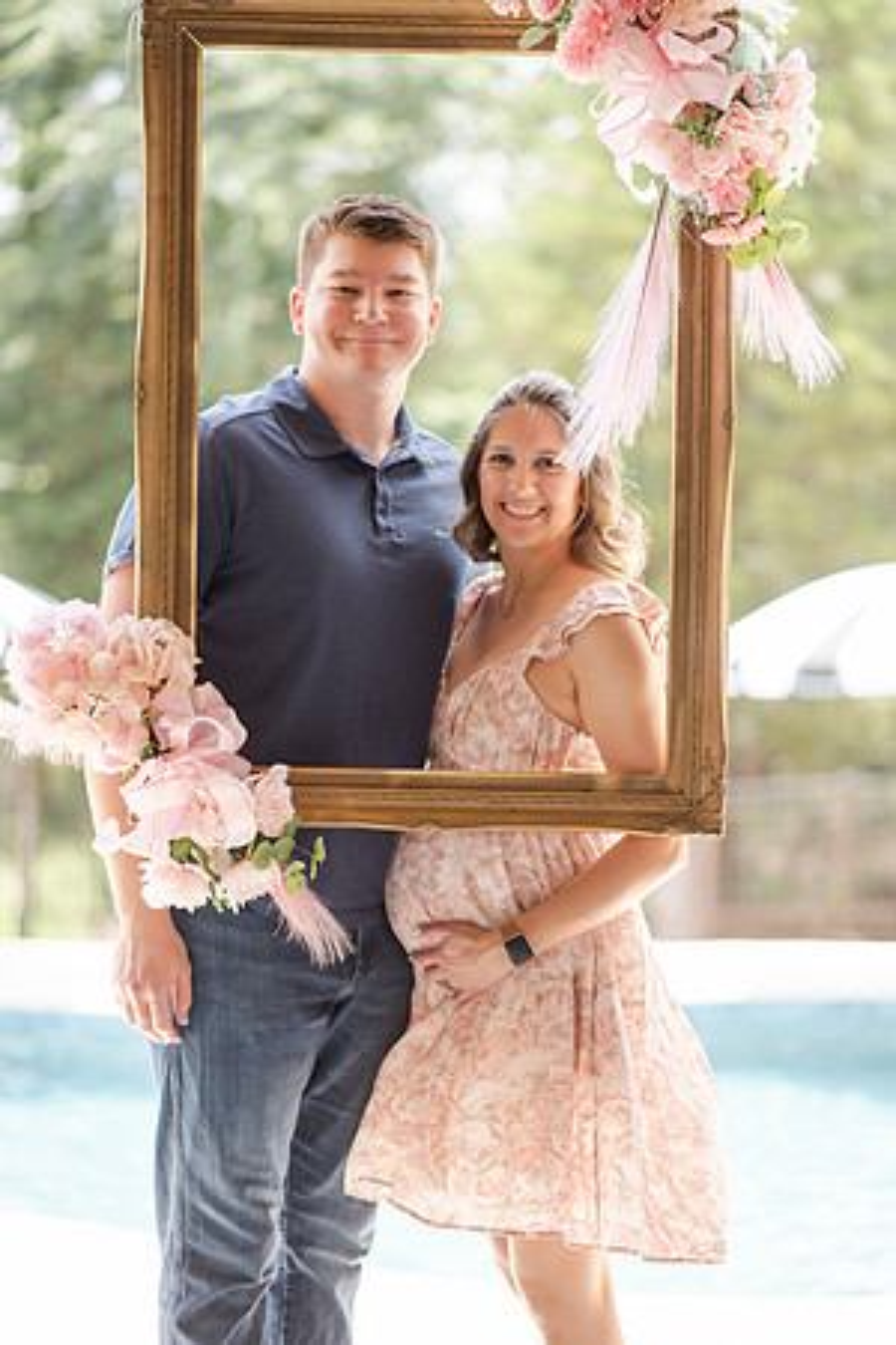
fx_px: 3173
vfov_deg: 23.9
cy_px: 672
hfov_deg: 16.1
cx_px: 448
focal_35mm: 85
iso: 320
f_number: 2
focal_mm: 85
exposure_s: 1/2500
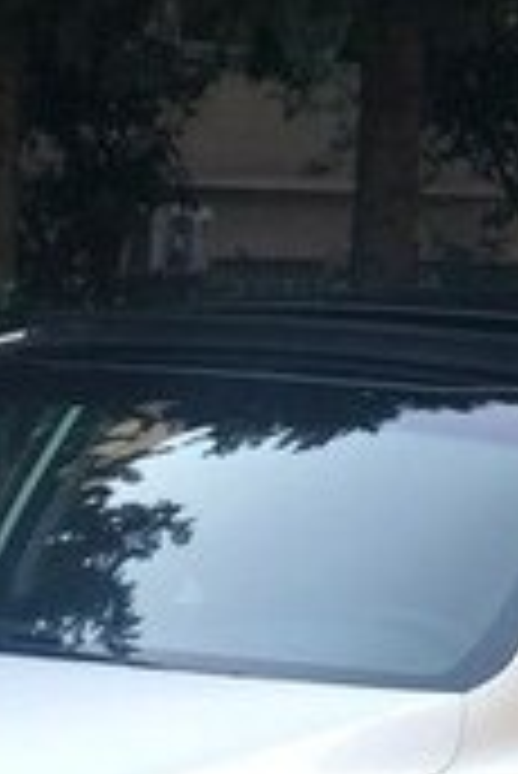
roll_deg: -2.3
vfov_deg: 9.8
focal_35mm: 207
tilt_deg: -10.5
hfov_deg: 6.6
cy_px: 997
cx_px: 248
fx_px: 4458
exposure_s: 1/60
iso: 16
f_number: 2.4
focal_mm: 6
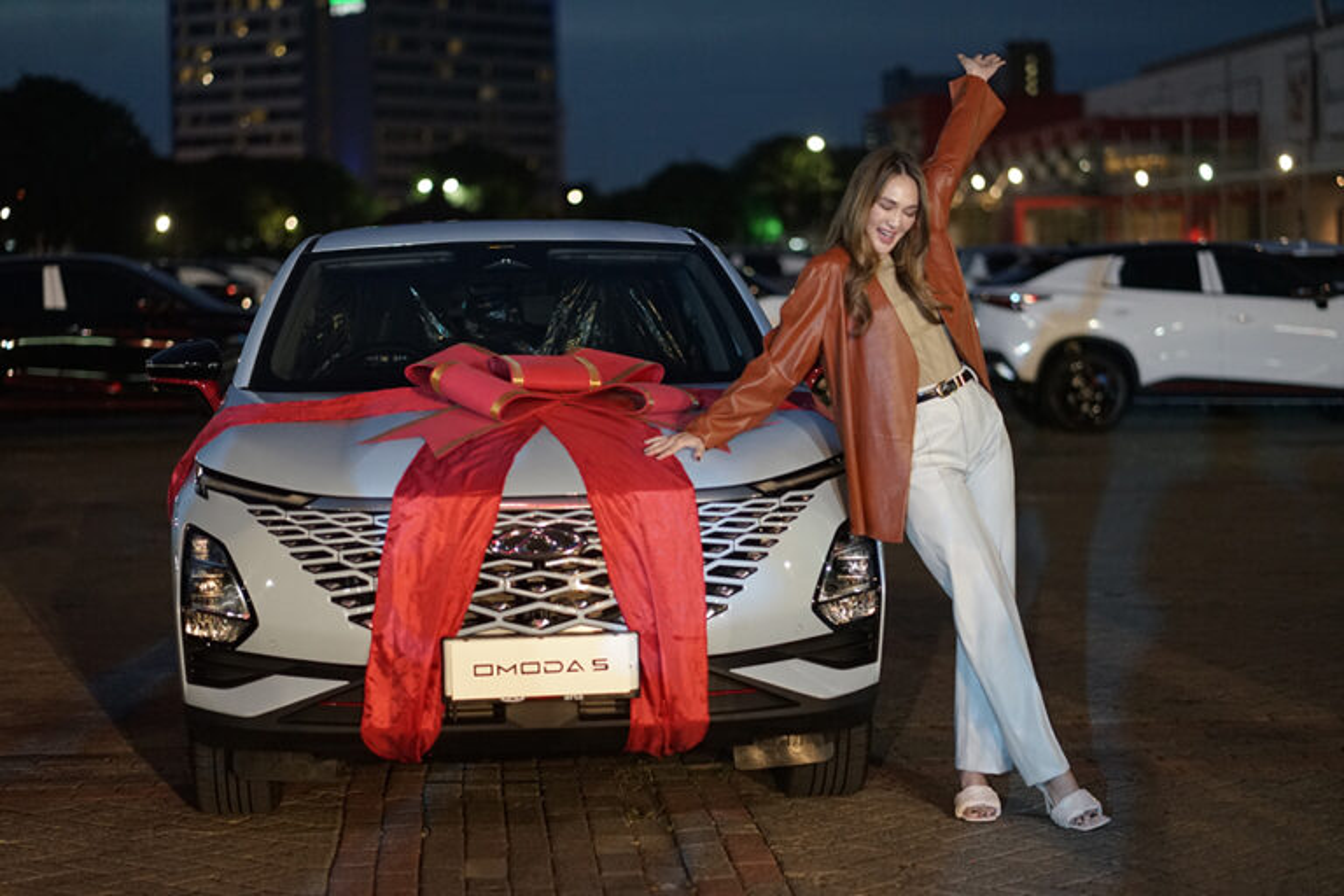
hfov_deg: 23.9
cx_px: 672
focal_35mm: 85
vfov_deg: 16.1
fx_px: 3173
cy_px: 448
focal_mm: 85
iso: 2500
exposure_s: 1/160
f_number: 2
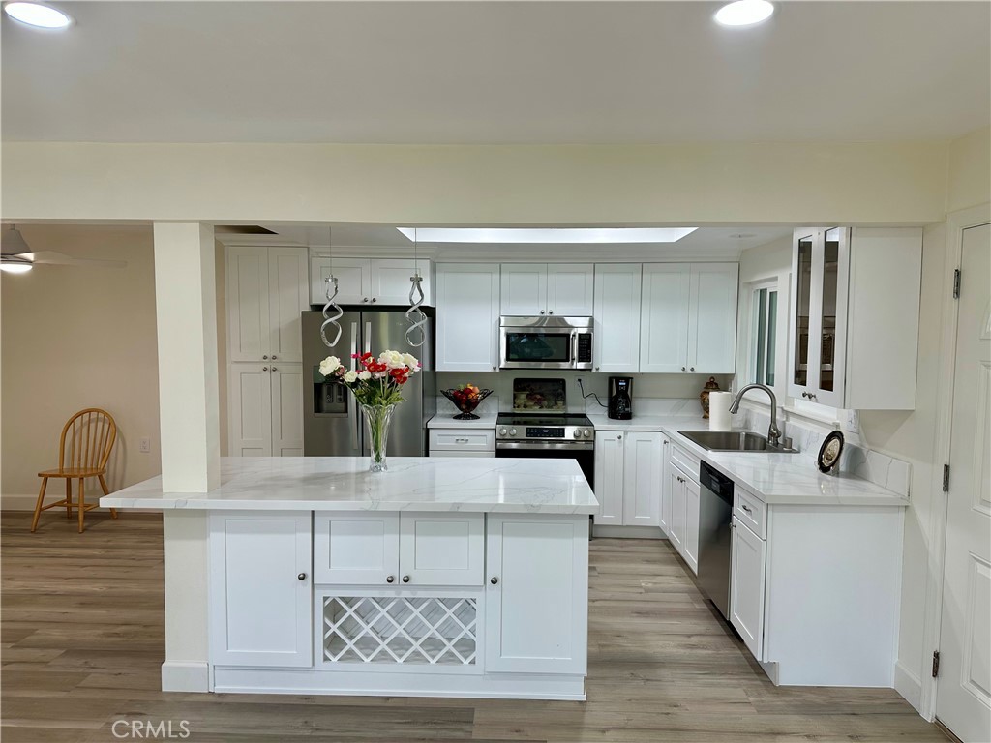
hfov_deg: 71.6
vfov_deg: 56.8
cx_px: 496
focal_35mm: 24
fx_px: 687
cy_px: 372
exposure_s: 1/120
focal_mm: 6.86
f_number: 1.78
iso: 100
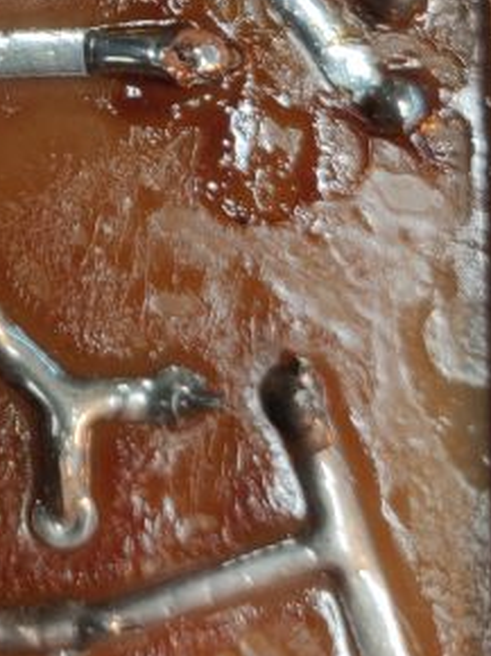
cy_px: -33
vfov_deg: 20.5
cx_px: -145
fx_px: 1742
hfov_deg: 15.3
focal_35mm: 92
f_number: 1.7
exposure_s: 1/50
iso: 160
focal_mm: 4.25
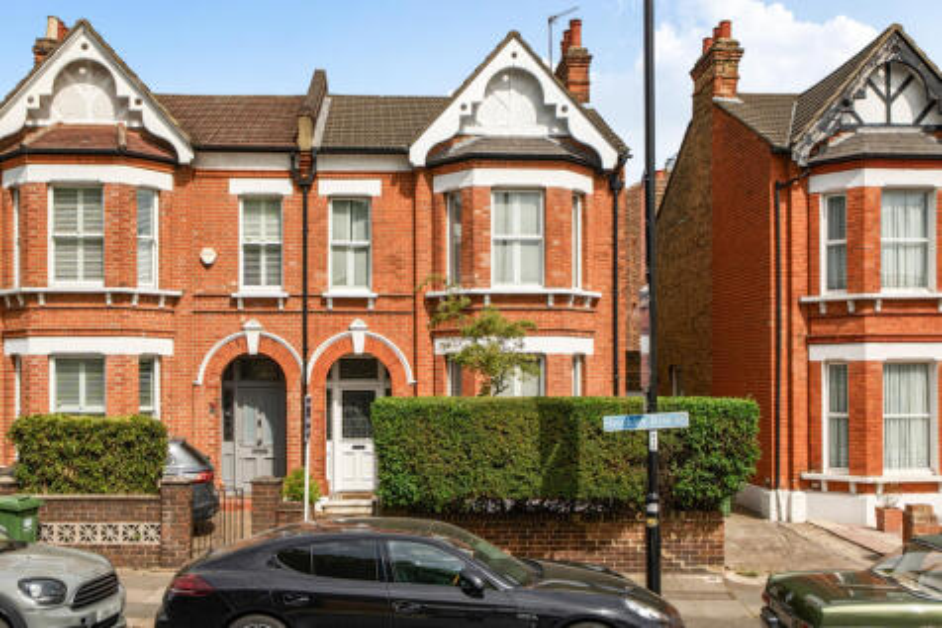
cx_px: 471
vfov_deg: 39.9
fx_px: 863
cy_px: 314
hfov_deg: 57.2
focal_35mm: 33
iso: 400
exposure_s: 1/1250
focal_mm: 22
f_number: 8
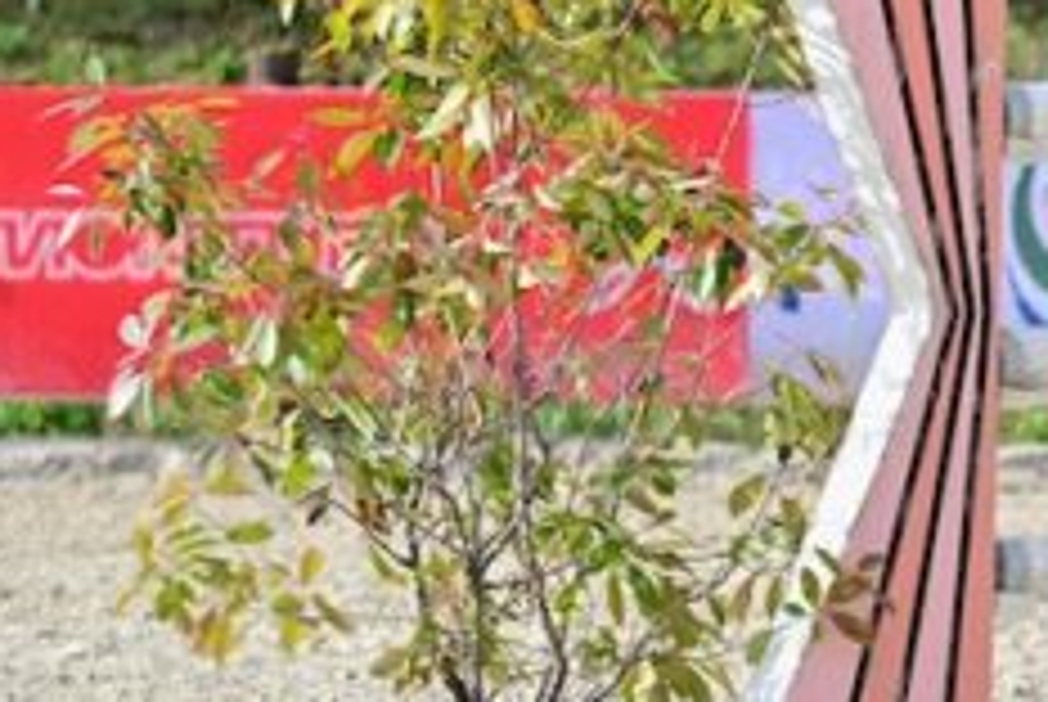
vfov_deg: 2.7
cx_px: 1772
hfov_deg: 4.0
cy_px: 92
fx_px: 14719
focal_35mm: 505
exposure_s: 1/800
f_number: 3.2
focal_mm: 115
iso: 100
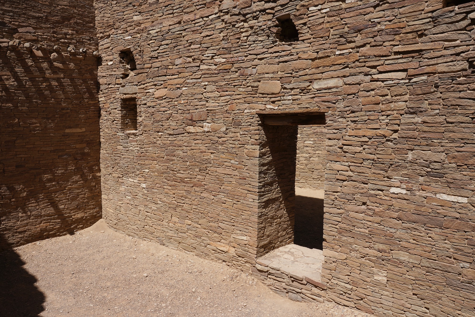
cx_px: 238
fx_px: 383
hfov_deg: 63.7
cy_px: 158
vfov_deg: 45.0
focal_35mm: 29
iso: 100
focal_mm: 29
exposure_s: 1/100
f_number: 16
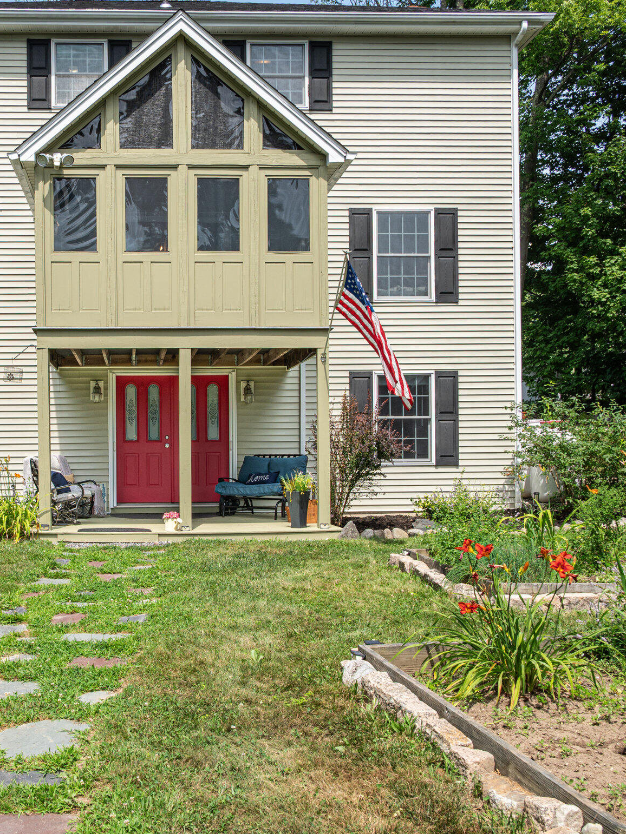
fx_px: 965
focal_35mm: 40
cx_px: 166
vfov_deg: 46.8
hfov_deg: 35.3
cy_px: 453
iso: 125
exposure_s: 1/200
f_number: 10
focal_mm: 24
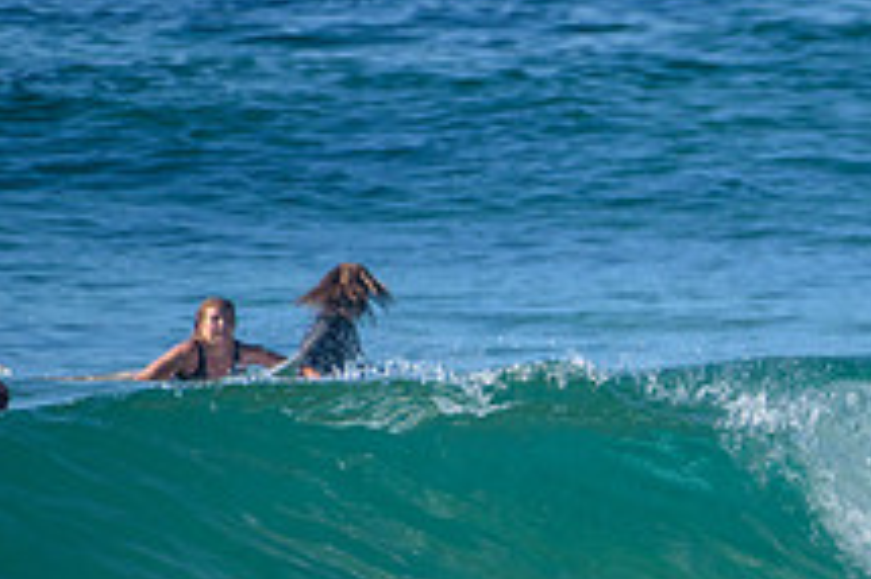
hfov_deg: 1.2
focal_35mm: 1656
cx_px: 1339
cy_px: 449
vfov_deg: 0.8
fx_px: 40034
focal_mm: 500
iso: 220
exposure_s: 1/2000
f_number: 5.6
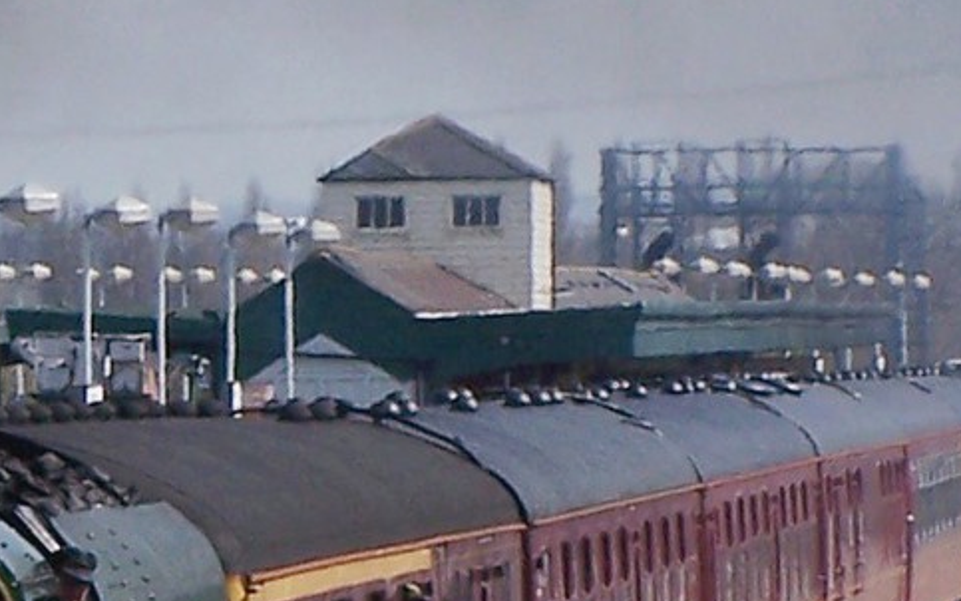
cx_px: -338
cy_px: 1043
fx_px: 12913
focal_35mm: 493
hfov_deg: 4.2
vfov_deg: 2.7
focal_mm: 19.4
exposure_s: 1/350
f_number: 6.3
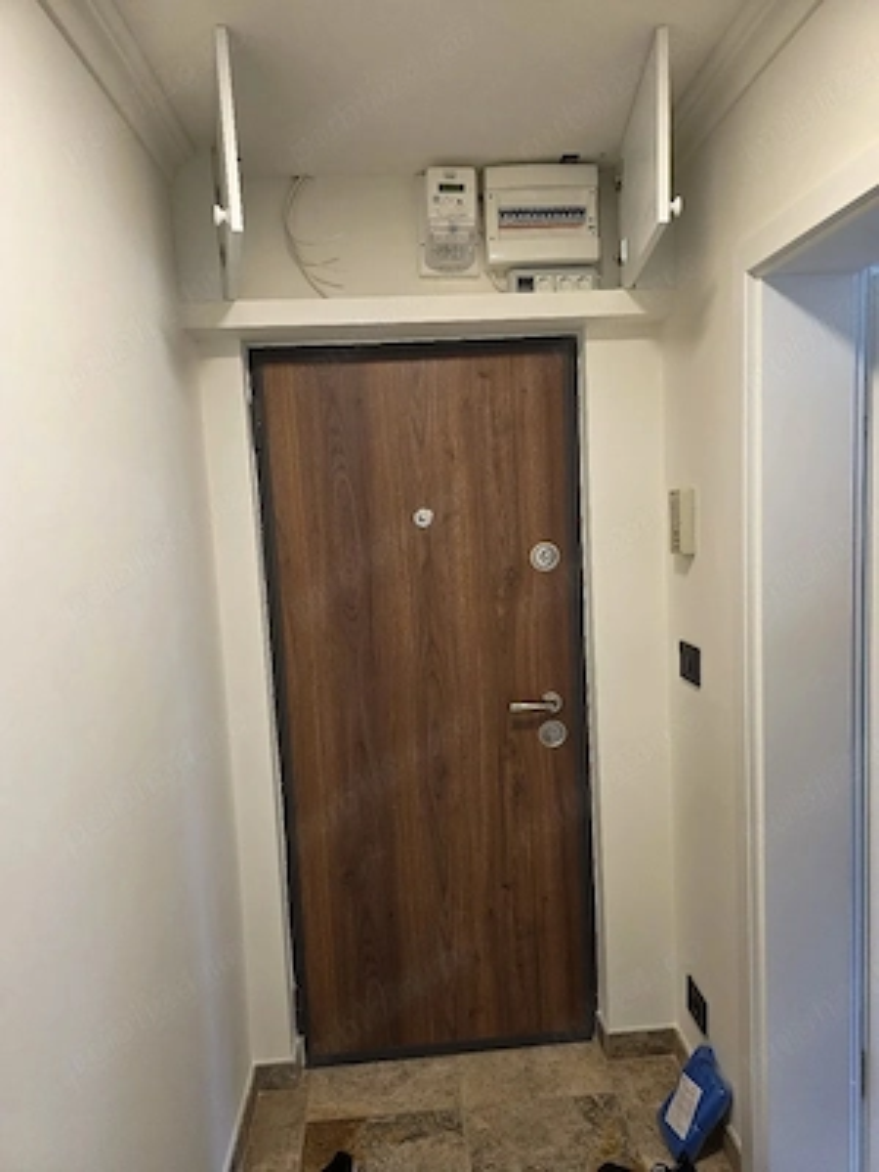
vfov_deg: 73.9
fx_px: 779
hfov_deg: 58.9
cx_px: 440
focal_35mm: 23
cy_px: 586
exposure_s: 1/101
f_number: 1.7
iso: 160
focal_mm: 6.3
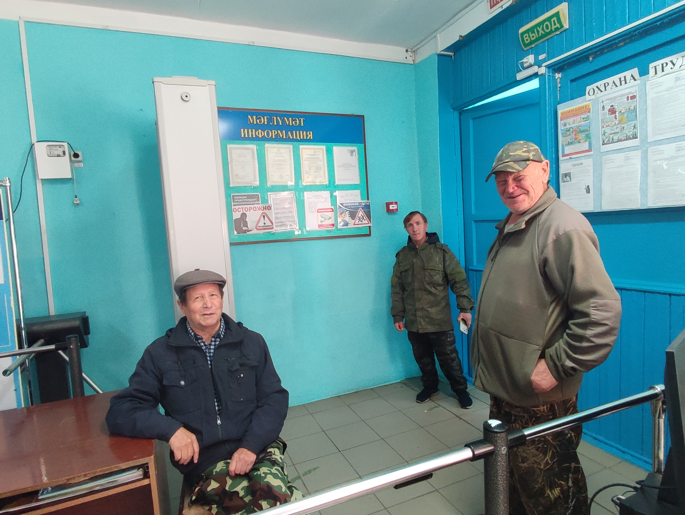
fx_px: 317
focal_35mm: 16
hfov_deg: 94.5
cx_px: 342
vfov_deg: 78.2
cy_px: 258
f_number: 2.2
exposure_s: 1/33
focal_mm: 1.65
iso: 473
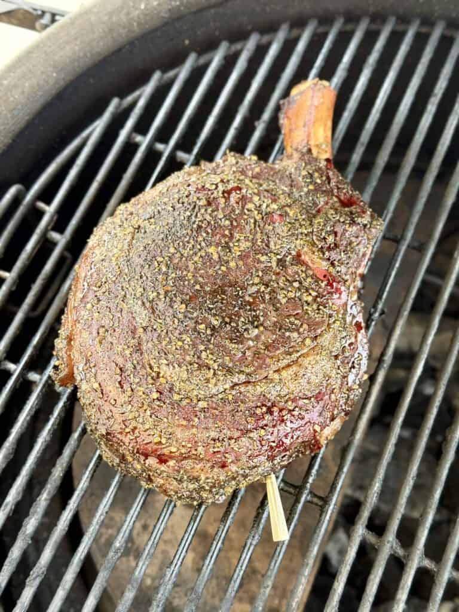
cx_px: 230
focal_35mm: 48
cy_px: 306
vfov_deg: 39.7
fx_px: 849
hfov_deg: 30.3
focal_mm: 6.76
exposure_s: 1/121
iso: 50
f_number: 1.78
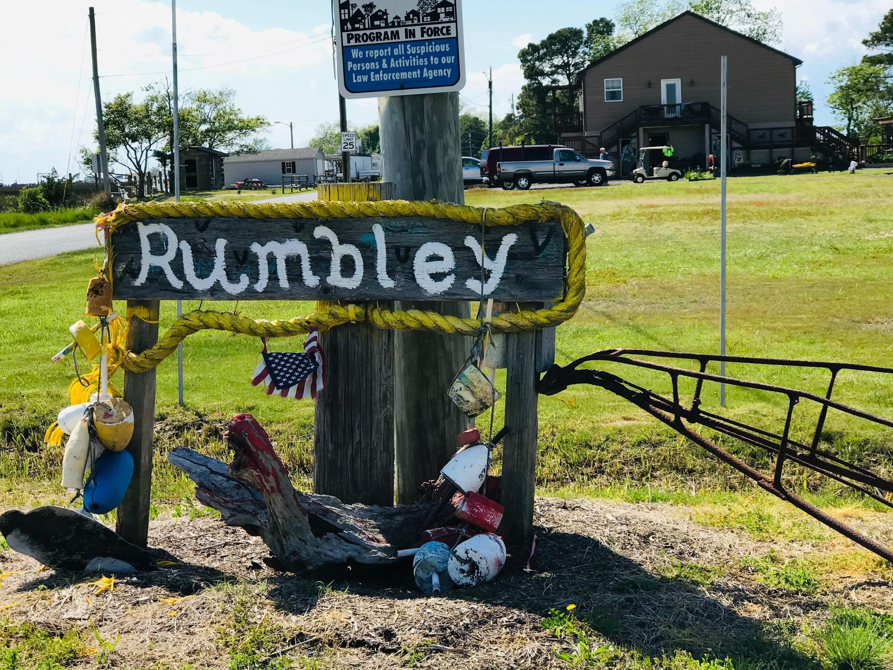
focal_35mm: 64
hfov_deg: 30.3
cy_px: 371
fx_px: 1651
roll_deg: +2.2
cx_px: 429
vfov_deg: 22.9
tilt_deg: -7.1
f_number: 2.8
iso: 20
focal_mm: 6.6
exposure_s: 1/791
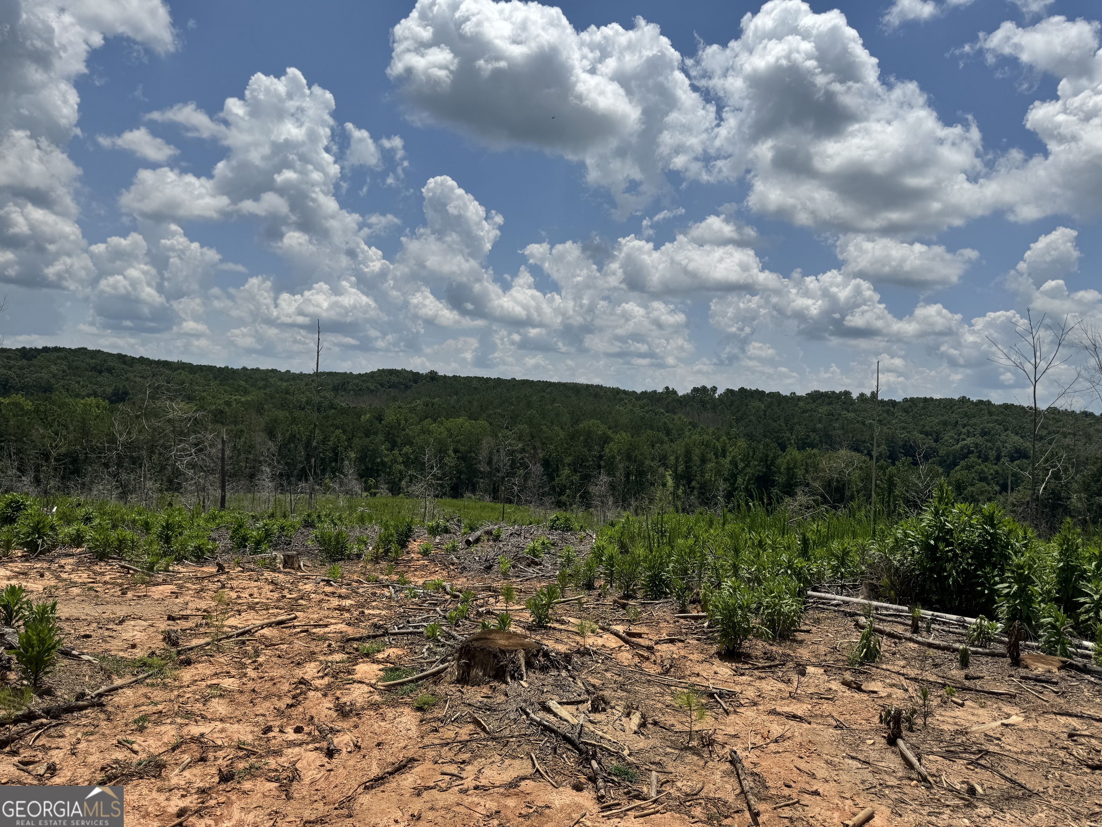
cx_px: 551
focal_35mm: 24
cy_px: 414
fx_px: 764
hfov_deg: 71.6
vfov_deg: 56.8
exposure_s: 1/12346
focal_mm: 6.76
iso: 80
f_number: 1.78
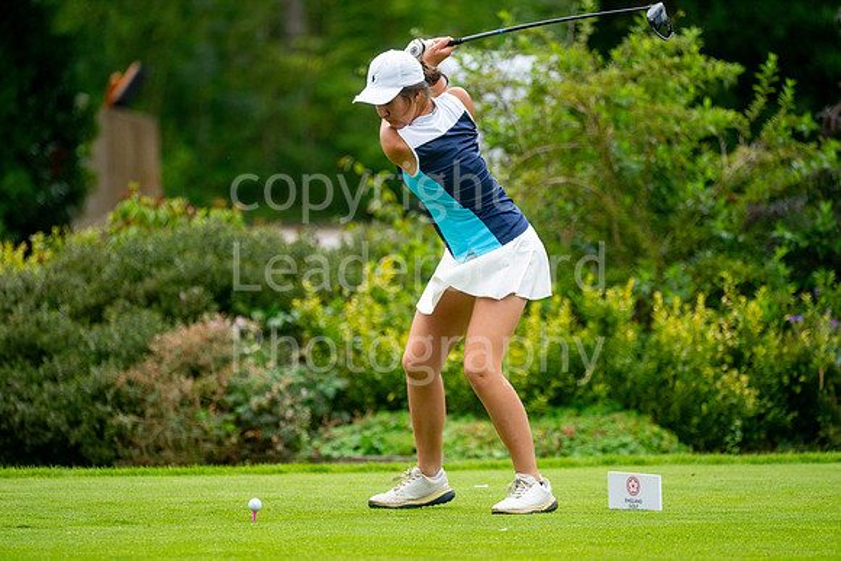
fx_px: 7010
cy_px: 280
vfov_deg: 4.6
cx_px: 420
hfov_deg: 6.9
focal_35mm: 300
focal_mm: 300
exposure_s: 1/2500
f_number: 4
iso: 320
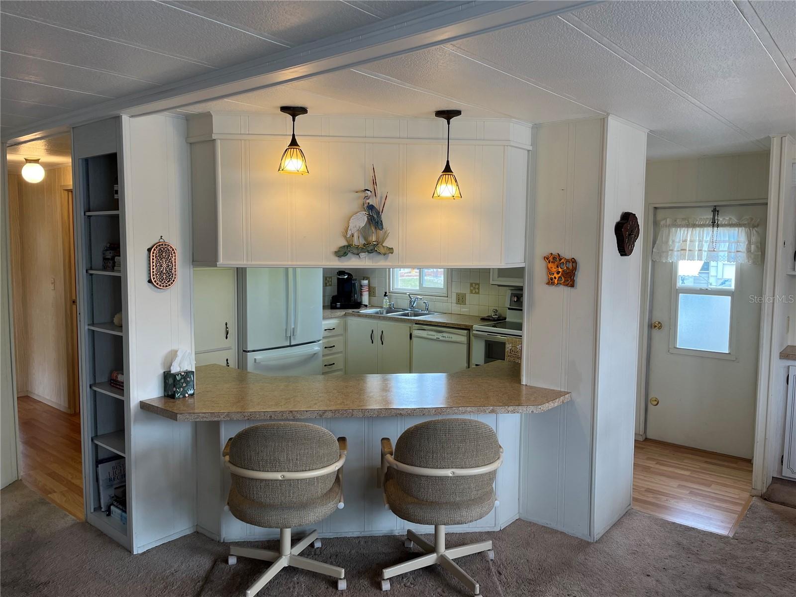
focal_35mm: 26
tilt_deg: -4.4
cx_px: 398
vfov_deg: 53.1
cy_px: 298
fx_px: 598
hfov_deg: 67.3
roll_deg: -0.5
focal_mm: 5.1
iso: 64
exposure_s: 1/120
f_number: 1.6
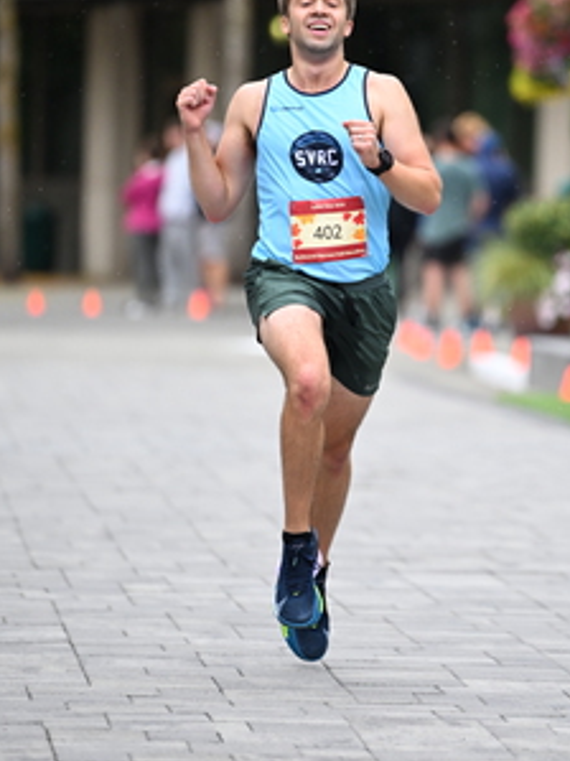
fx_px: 7778
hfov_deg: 4.2
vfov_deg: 5.6
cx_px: 393
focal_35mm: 354
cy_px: 293
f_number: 2.8
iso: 1250
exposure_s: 1/1600
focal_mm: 200
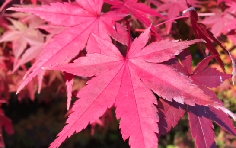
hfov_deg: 53.9
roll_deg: -4.8
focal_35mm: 36
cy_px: 95
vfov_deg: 35.1
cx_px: 131
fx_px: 232
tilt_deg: +3.0
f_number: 2.2
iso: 25
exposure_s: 1/178
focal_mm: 4.15
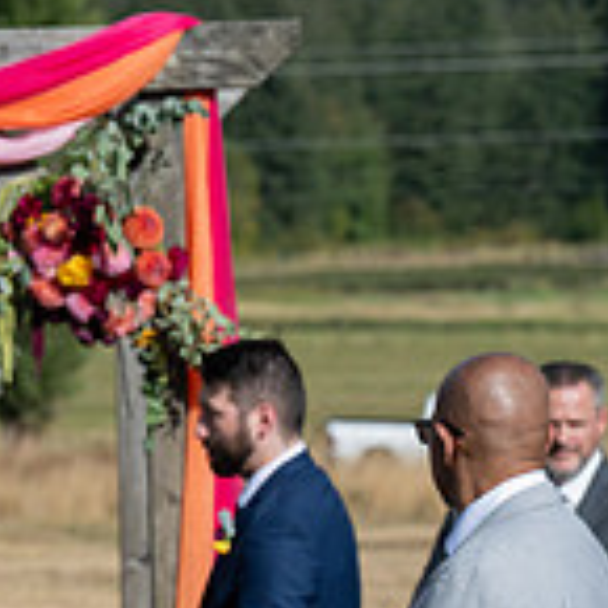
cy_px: 799
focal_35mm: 293
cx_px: -553
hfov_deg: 5.9
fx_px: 5822
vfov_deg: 5.9
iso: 400
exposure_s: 1/5000
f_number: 5
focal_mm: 86
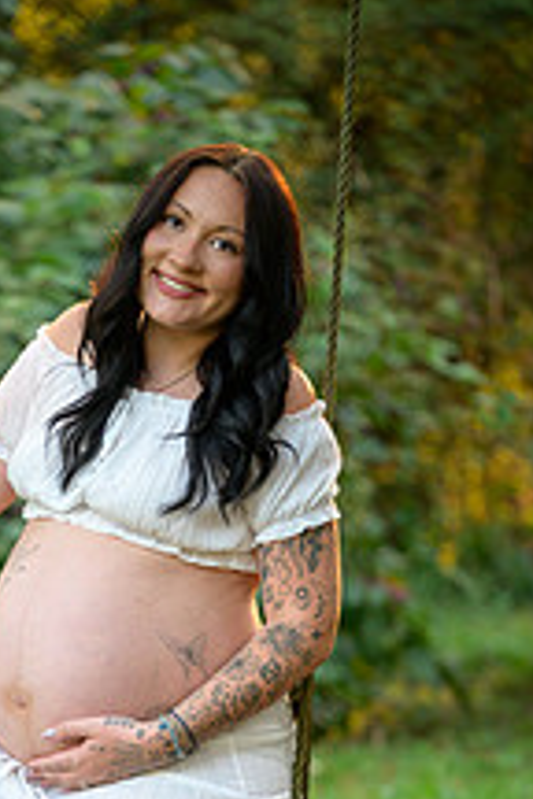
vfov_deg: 9.4
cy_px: 729
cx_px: 122
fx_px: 4863
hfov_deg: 6.3
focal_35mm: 219
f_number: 2.8
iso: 720
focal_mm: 105
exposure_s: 1/125
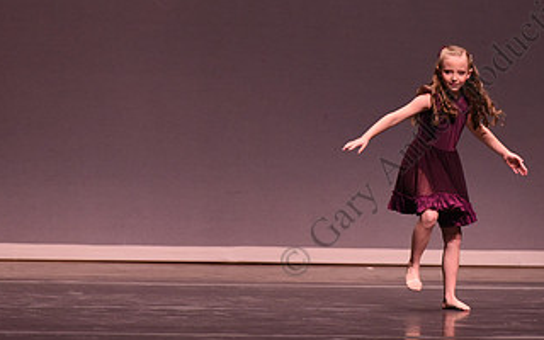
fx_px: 5486
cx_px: 442
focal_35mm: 370
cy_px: 122
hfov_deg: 5.7
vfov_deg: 3.5
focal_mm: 200
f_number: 4
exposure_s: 1/250
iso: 2000
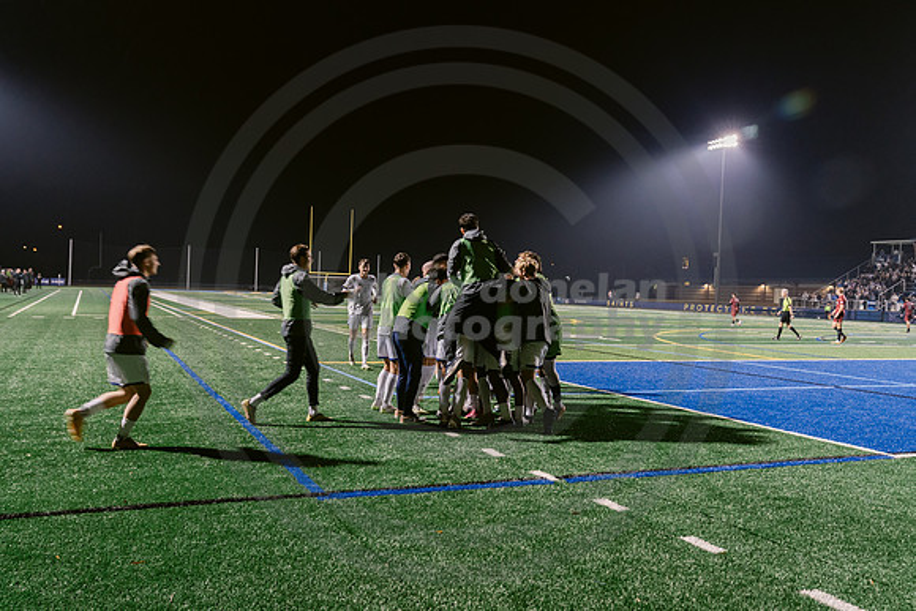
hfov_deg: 57.2
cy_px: 306
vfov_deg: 40.0
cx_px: 458
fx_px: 840
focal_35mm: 33
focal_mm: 33
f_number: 4.5
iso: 2500
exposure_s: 1/80
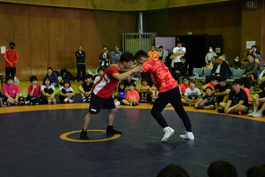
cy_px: 88
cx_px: 132
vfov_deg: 23.8
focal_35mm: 57
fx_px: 420
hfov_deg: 35.1
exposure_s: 1/500
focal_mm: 38
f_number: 5.6
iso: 10000
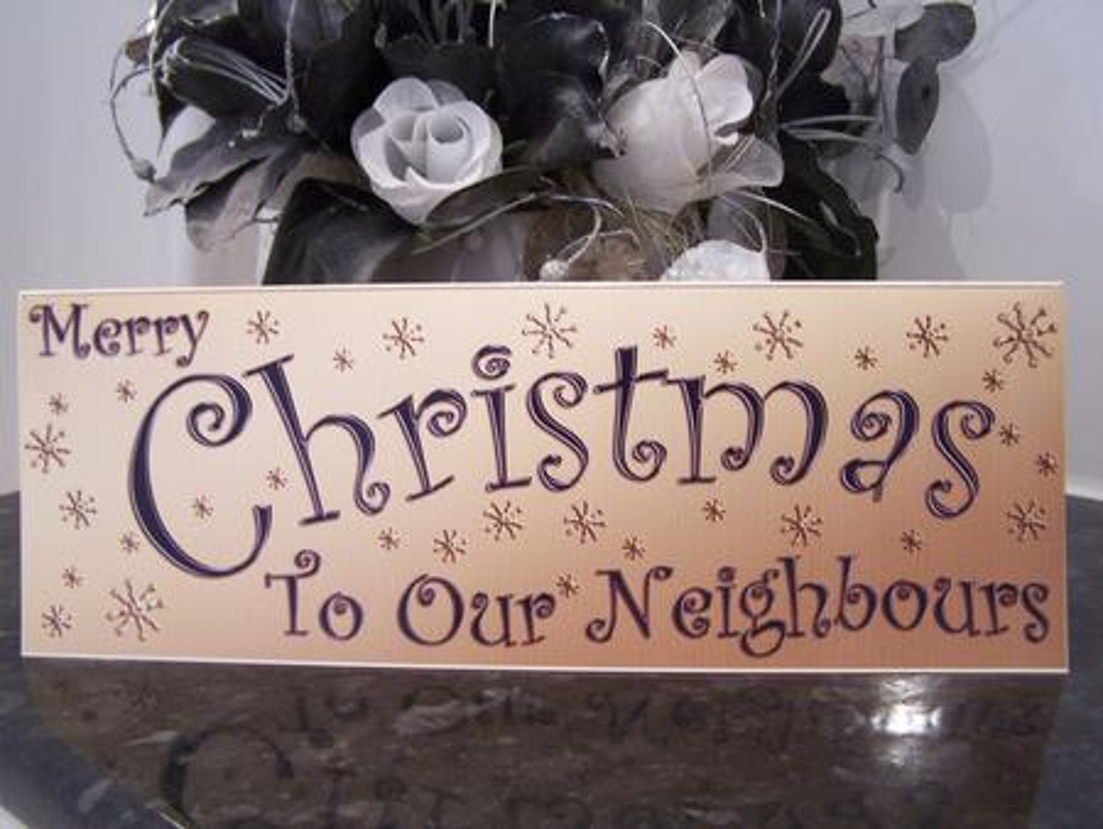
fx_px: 1211
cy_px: 414
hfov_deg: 49.0
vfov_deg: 37.8
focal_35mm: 38
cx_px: 552
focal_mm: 6.3
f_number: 2.8
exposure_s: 1/8
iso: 140
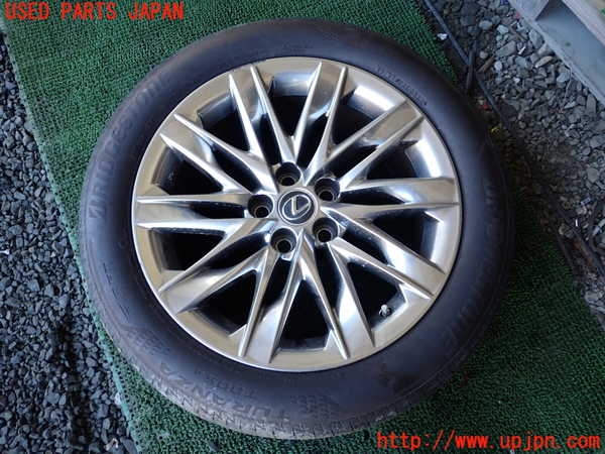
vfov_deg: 46.8
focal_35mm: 30
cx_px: 302
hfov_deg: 60.0
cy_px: 227
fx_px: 524
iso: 200
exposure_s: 1/125
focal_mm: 5.4
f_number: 2.3
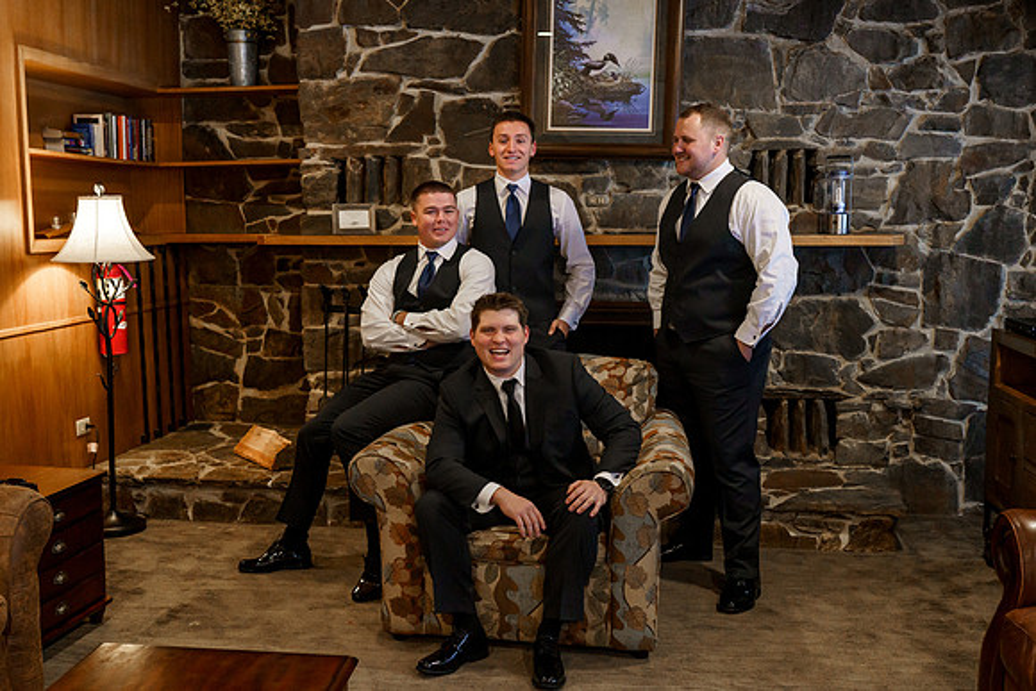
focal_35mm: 38
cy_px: 344
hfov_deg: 51.1
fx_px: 1082
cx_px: 496
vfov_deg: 35.4
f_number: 4
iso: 3200
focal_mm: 35
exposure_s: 1/250
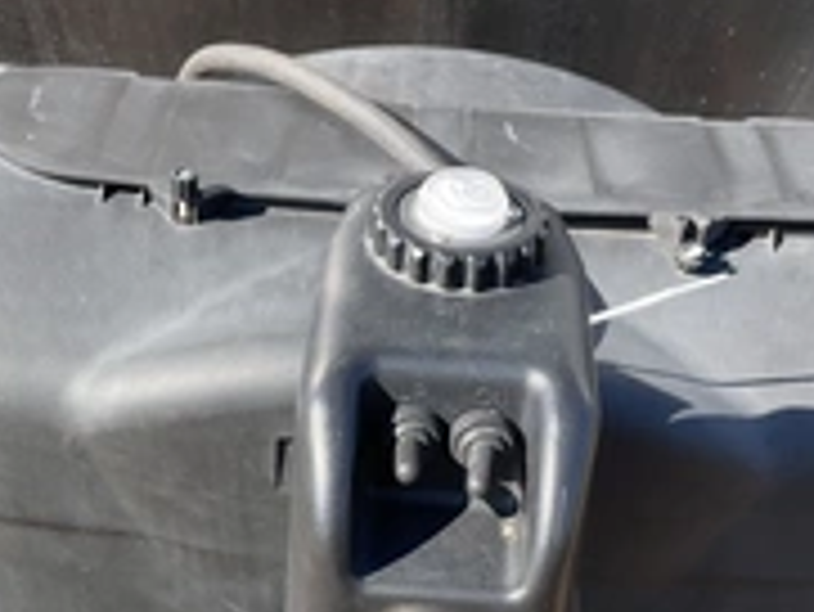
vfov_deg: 22.7
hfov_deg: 30.2
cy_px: 472
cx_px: 382
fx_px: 1506
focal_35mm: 64
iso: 25
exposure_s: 1/442
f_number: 1.8
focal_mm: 3
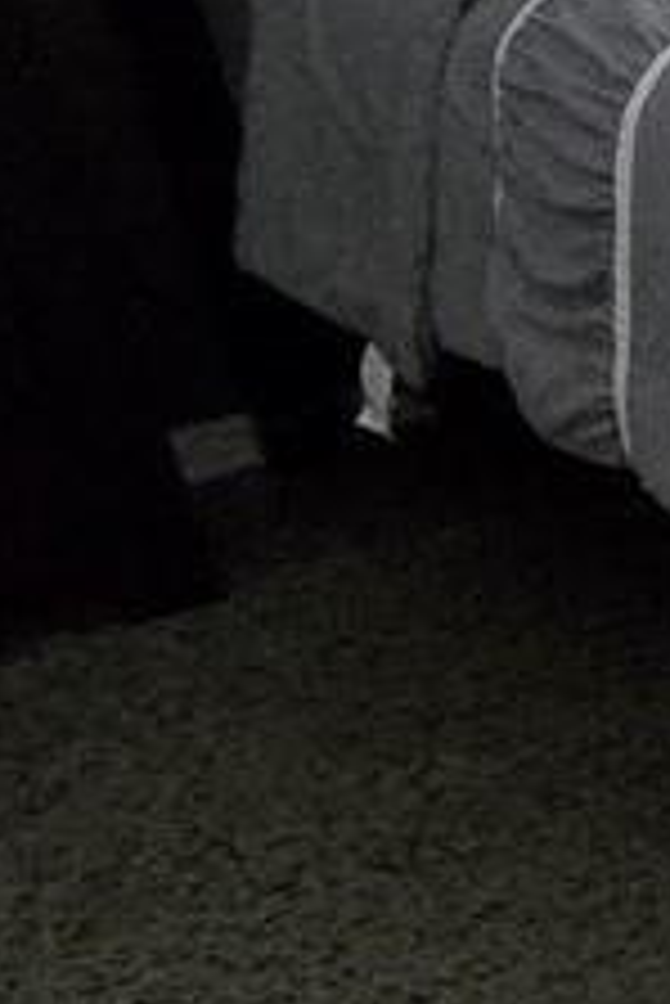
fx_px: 2704
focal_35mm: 97
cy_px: 270
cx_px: 2640
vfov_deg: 20.9
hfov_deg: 8.2
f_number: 2.2
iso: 1250
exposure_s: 1/60
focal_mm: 2.2
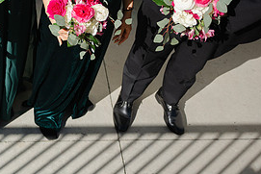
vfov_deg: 22.6
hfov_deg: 30.6
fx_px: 435
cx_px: -10
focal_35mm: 60
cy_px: 108
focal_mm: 28
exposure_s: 1/1600
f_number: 2.8
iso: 80
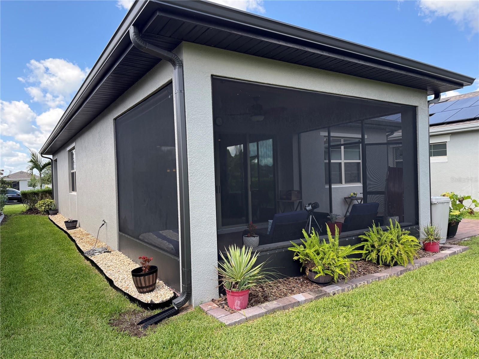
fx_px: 332
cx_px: 240
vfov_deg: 56.8
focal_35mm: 24
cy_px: 180
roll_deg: +1.9
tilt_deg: -0.2
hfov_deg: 71.6
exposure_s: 1/967
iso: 100
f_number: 1.78
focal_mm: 6.76
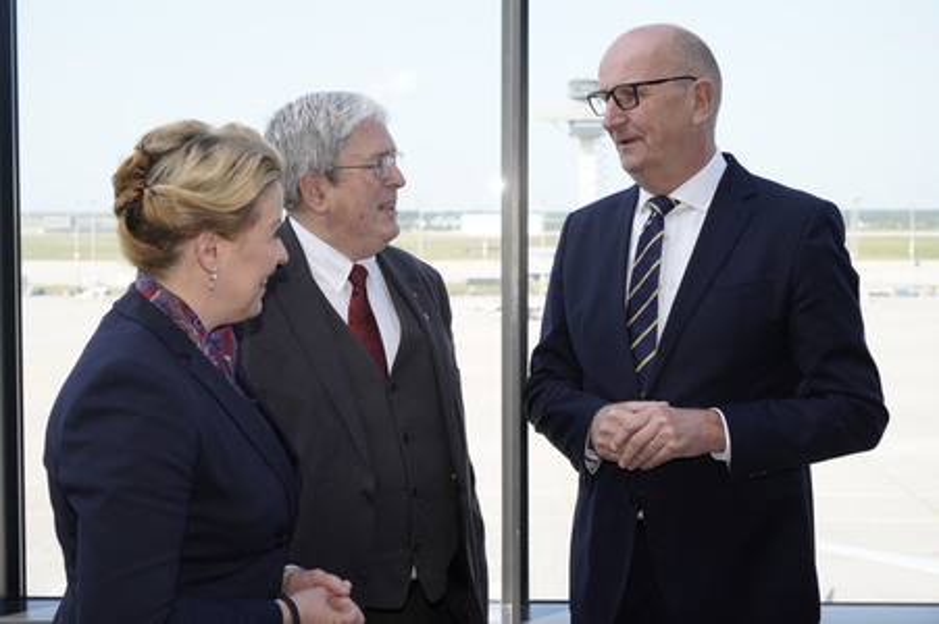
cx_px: 470
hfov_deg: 40.4
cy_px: 312
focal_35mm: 49
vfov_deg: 27.5
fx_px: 1277
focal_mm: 49
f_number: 5.6
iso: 640
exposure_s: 1/1000
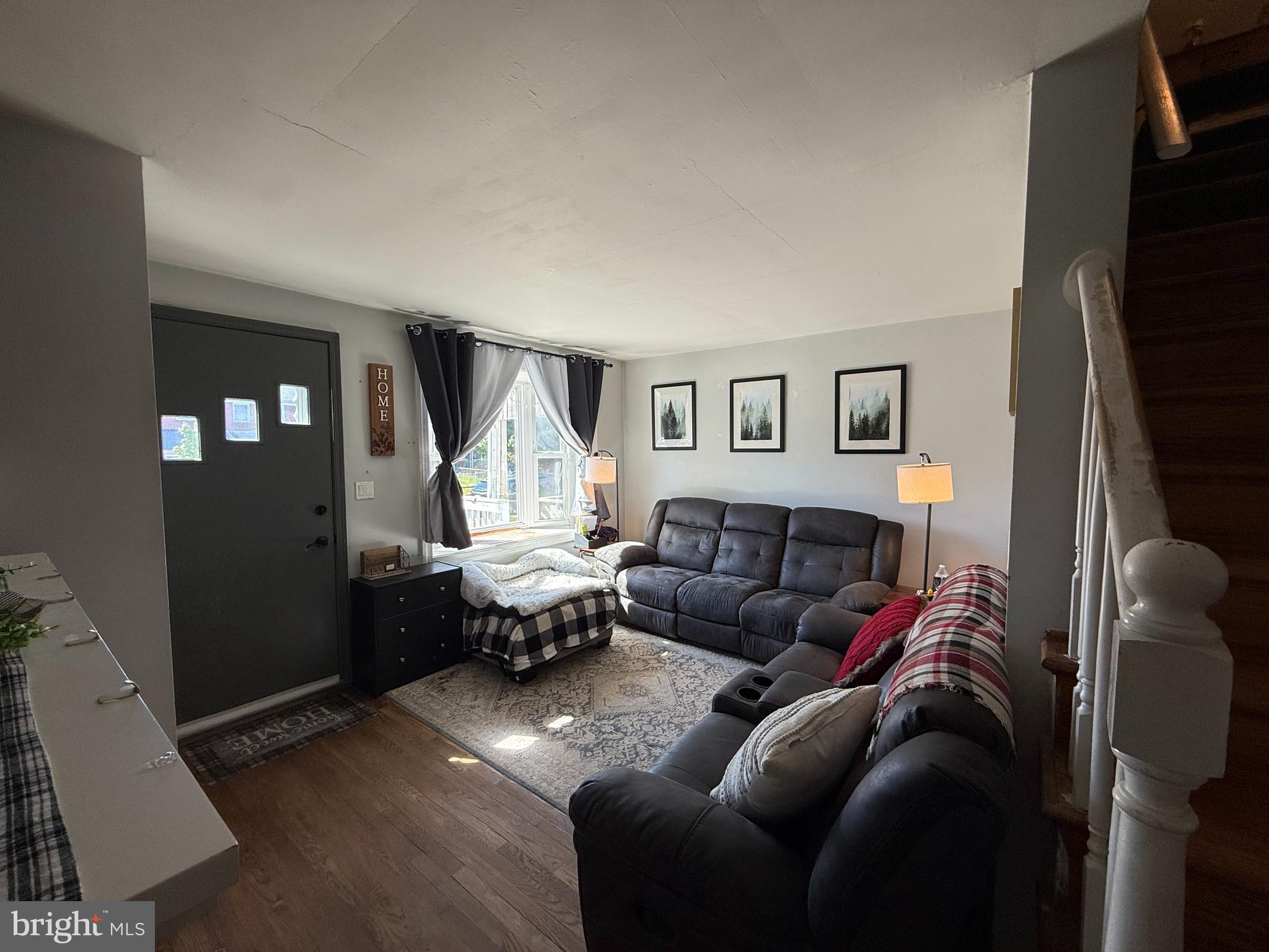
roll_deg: -0.1
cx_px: 634
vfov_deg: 85.7
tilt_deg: -3.4
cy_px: 476
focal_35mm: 14
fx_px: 513
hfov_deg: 102.1
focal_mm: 2.22
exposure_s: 1/120
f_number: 2.2
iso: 64
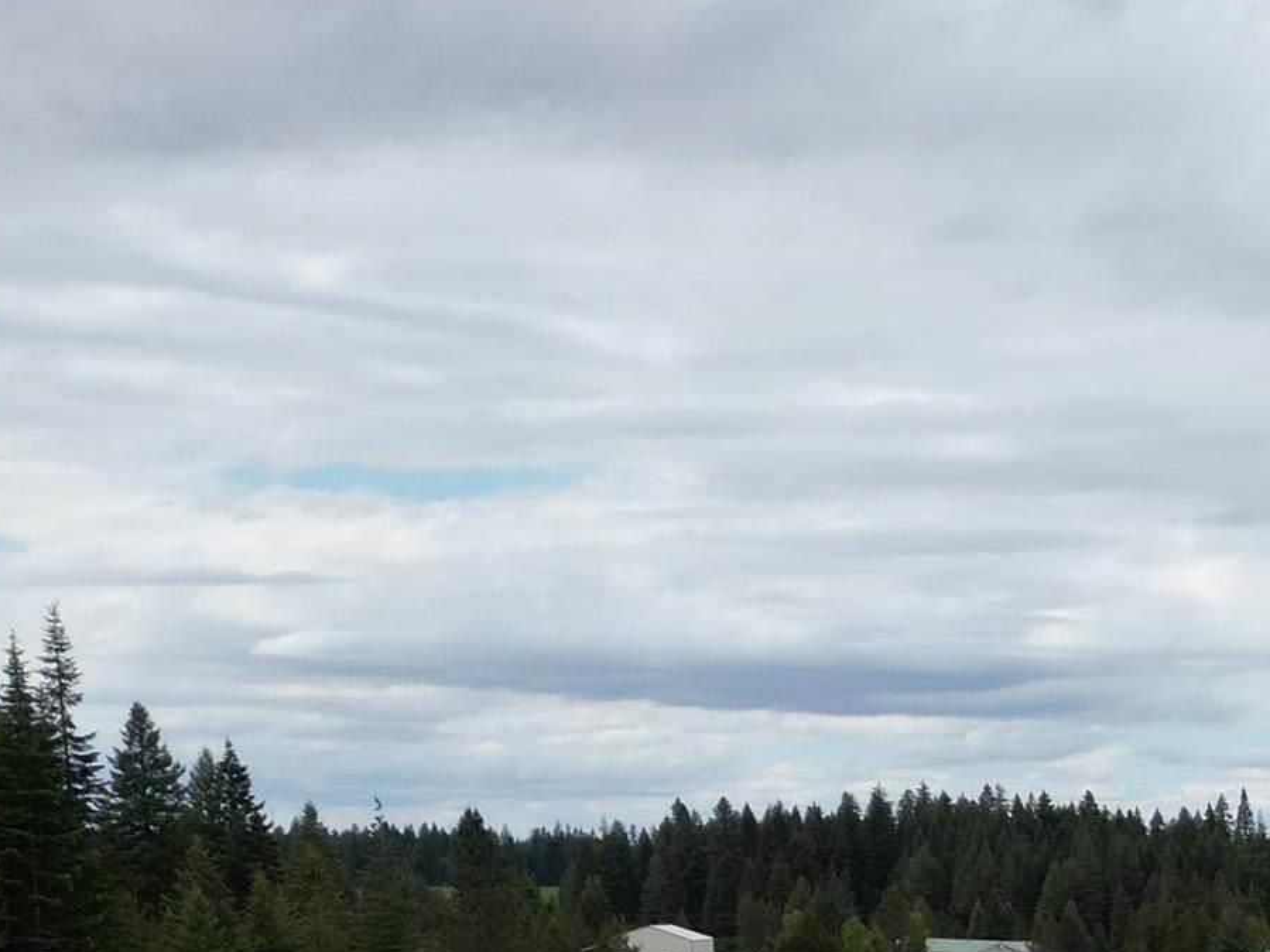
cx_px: 1836
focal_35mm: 82
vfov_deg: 16.7
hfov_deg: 20.7
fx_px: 3008
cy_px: 1321
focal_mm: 6.72
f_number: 1.7
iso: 110
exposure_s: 1/4000
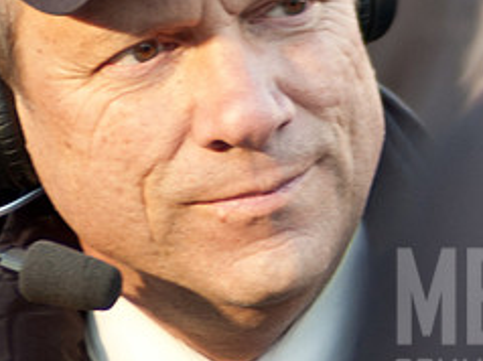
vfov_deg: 1.7
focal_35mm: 897
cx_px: 217
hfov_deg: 2.2
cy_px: 84
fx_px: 12503
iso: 320
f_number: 5
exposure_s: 1/125
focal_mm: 210
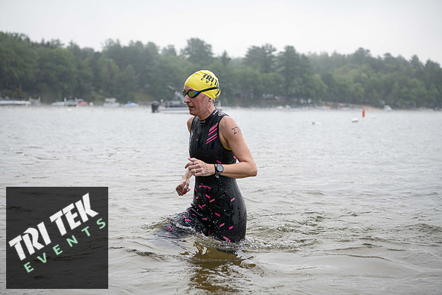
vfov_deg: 19.5
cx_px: 221
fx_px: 860
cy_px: 148
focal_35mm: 70
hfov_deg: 28.8
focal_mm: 70
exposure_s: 1/640
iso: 500
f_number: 4
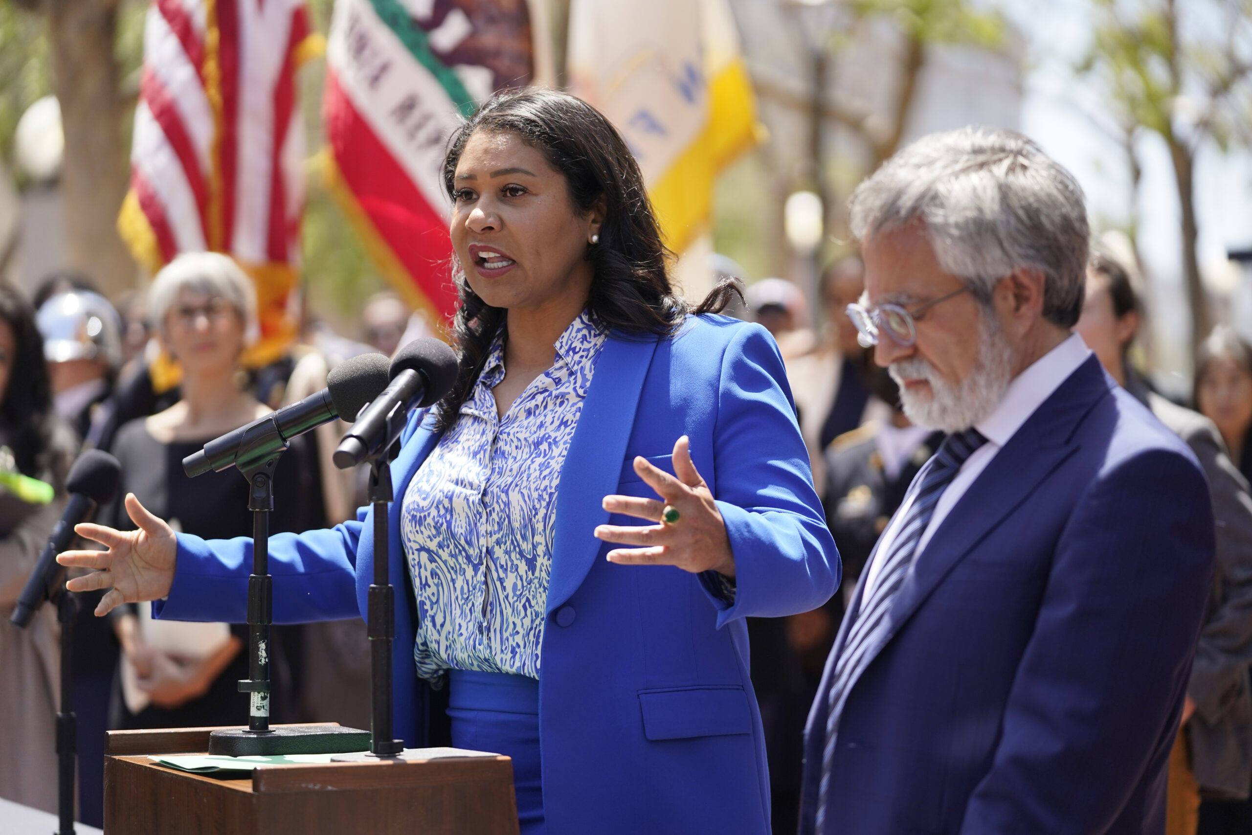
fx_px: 3895
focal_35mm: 112
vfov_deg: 12.2
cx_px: 626
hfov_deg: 18.3
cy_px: 418
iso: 400
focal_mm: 112
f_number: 2.8
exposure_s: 1/2500
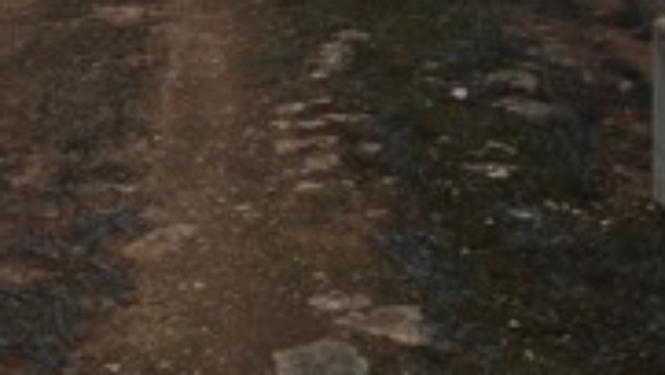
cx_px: 239
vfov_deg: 11.8
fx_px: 1605
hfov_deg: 23.3
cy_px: -404
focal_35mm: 91
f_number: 2.2
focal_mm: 4.15
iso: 50
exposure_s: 1/60
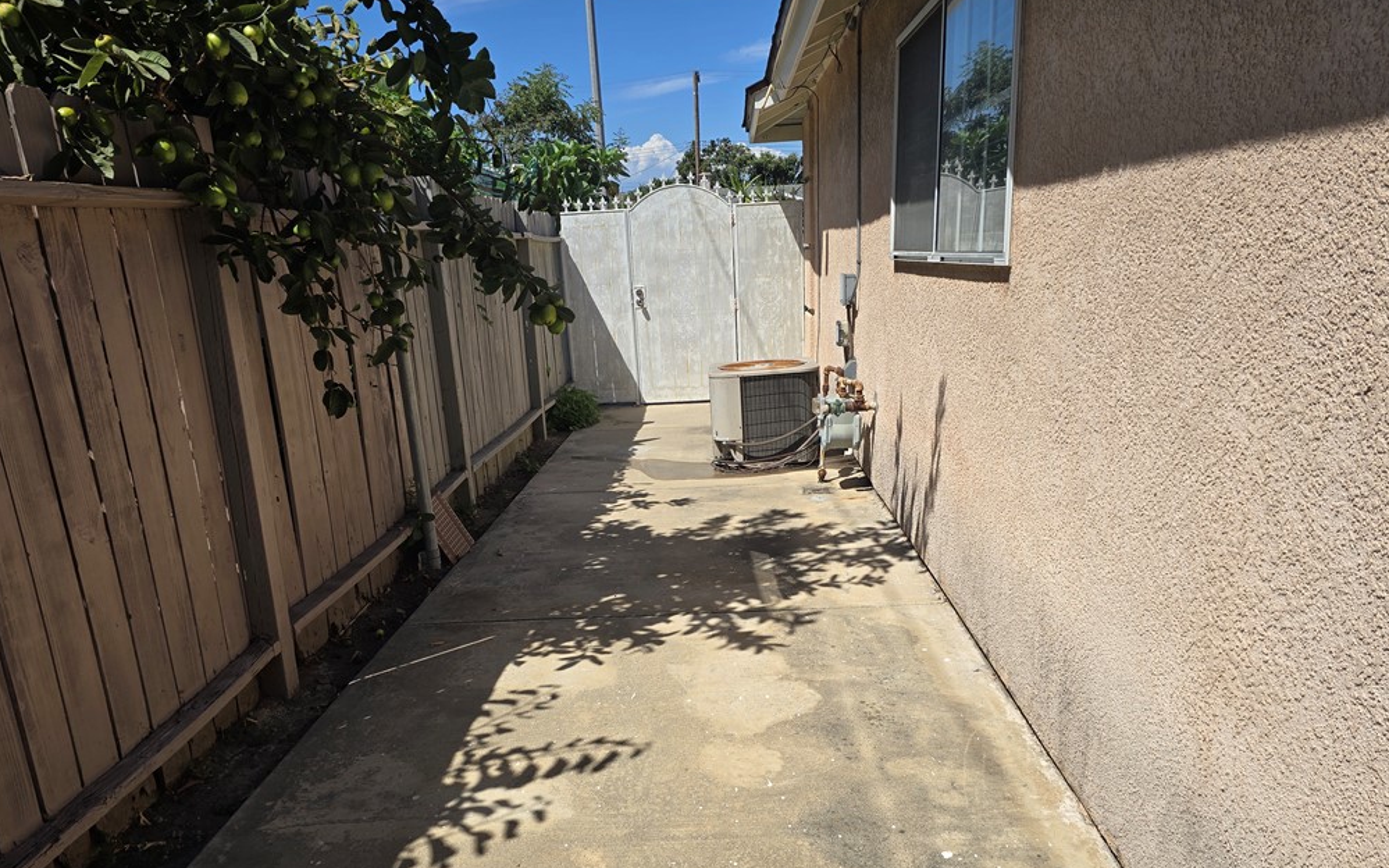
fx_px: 946
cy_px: 519
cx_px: 684
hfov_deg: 72.6
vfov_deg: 49.0
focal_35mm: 25
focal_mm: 6.3
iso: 12
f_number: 1.7
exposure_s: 1/1105
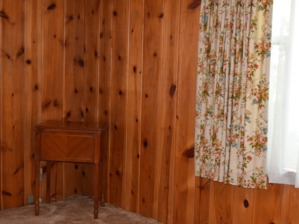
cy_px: 125
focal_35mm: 63
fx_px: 544
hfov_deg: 30.7
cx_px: 166
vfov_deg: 23.3
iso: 800
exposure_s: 1/100
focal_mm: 28
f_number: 5
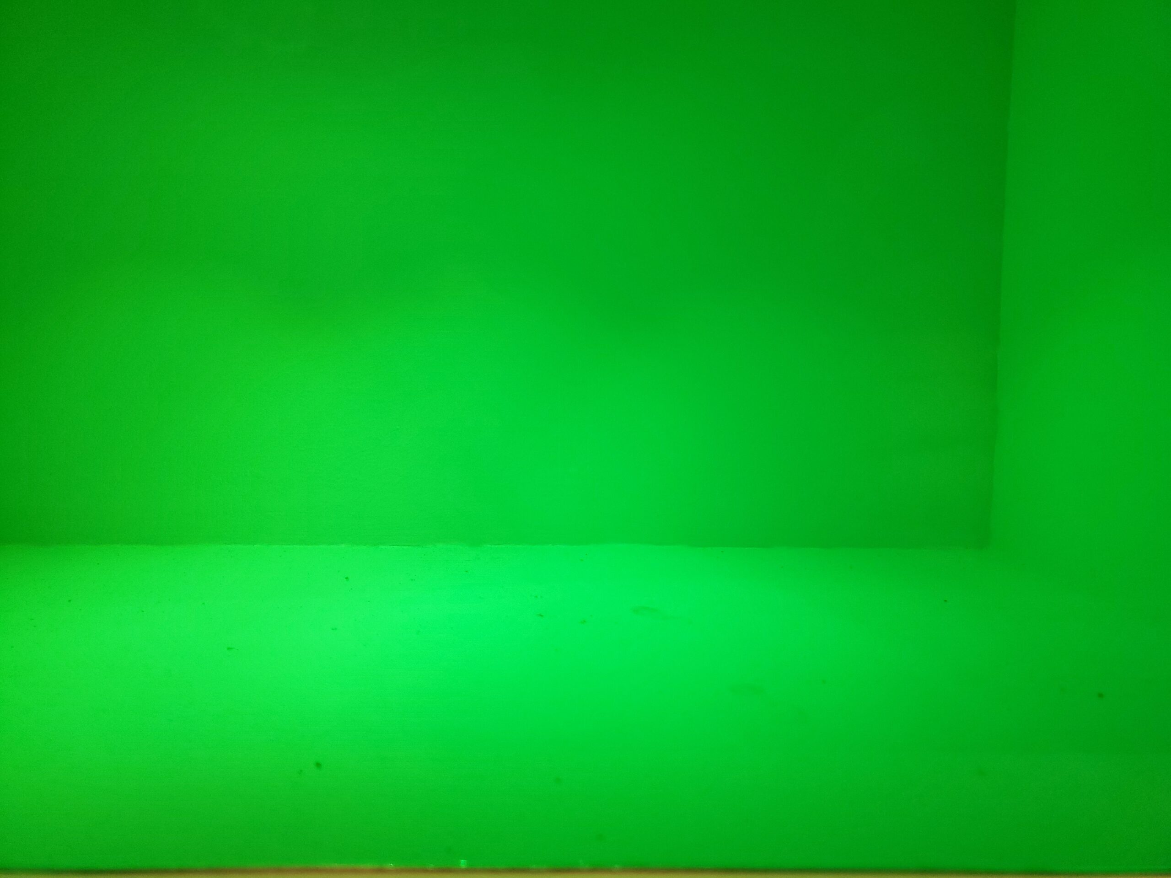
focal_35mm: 26
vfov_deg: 53.1
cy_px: 439
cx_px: 586
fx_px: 880
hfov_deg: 67.3
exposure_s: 1/125
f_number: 1.5
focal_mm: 4.3
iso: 80
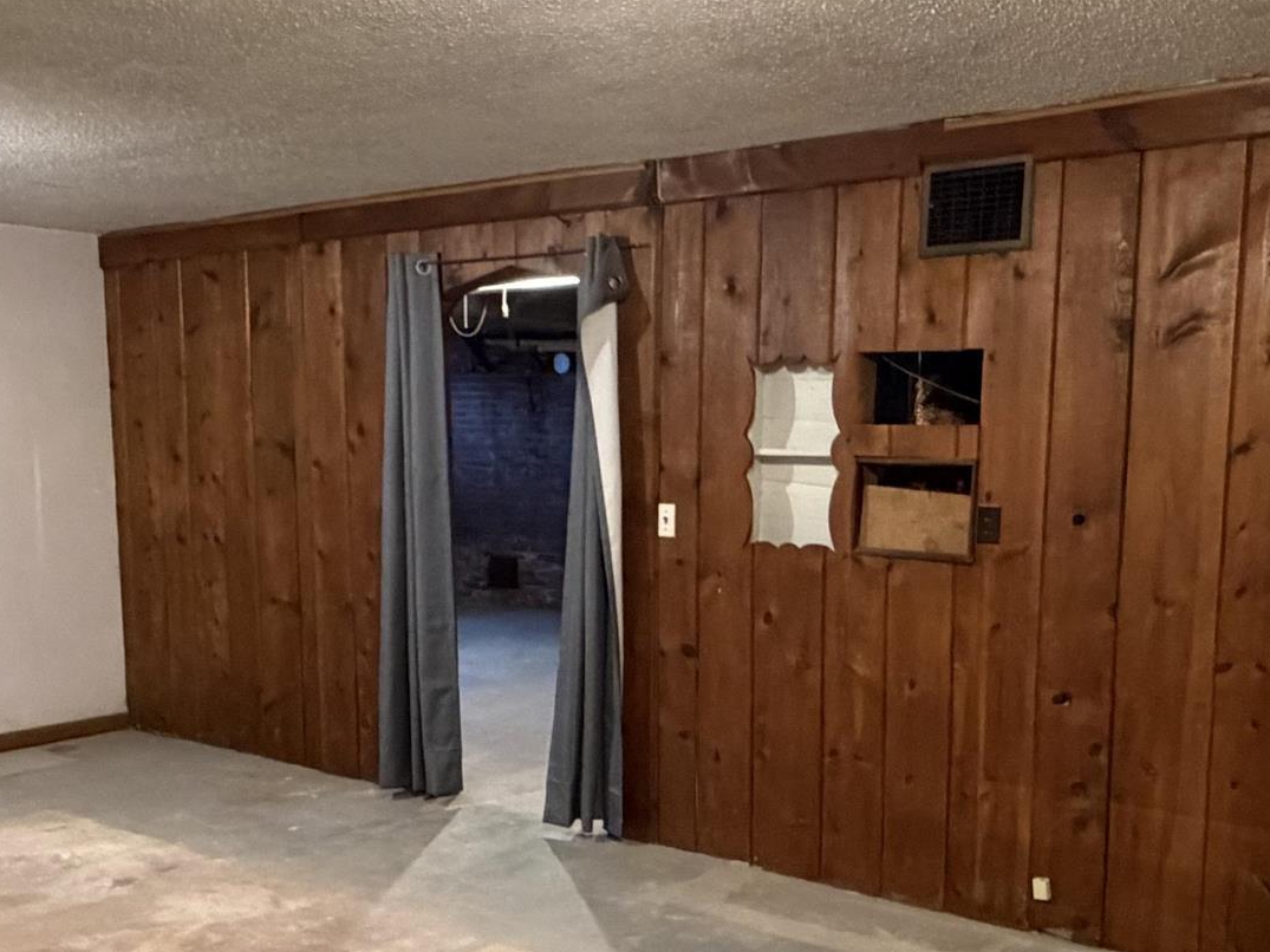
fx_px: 1467
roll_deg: +0.3
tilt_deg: -9.2
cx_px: 637
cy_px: 648
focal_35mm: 40
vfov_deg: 35.5
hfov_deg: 46.8
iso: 1000
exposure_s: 1/60
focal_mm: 2.22
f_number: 2.2
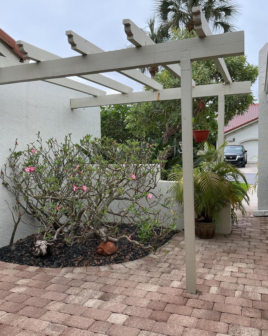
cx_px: 135
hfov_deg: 47.1
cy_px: 170
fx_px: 307
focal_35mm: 31
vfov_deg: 57.2
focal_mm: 3
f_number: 1.8
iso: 32
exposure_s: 1/163
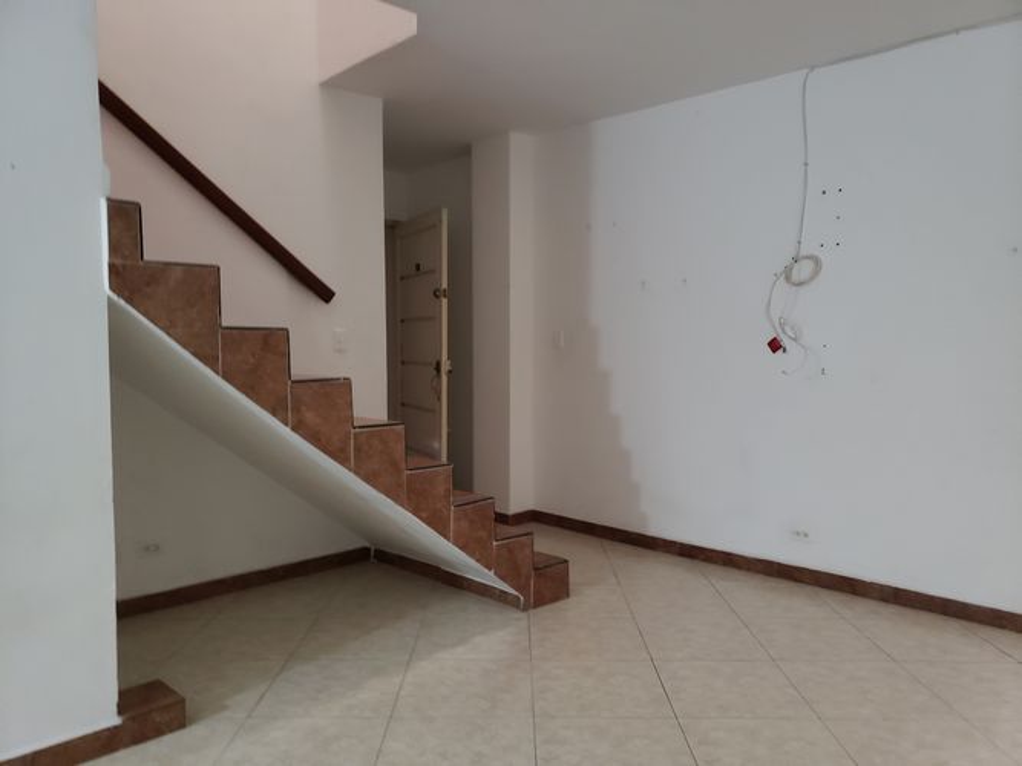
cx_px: 511
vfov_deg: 53.0
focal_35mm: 26
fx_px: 767
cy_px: 383
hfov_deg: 67.3
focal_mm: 4.3
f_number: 1.5
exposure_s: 1/13
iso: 250
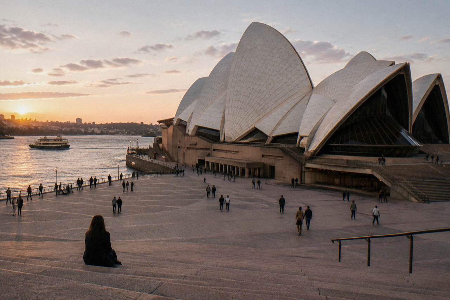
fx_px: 437
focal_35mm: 35
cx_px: 225
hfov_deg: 54.4
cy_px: 150
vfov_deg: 37.8
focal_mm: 35
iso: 6400
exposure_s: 1/320
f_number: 2.5
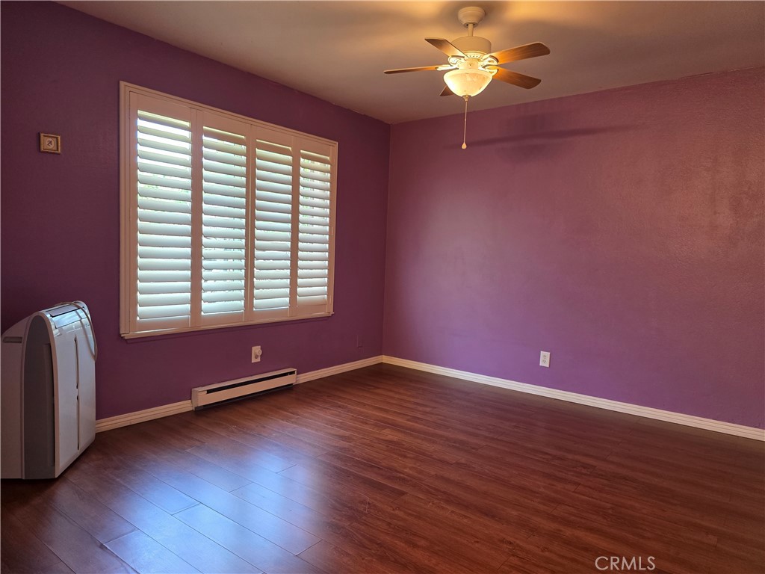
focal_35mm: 23
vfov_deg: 58.9
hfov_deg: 73.9
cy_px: 287
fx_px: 508
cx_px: 382
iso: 200
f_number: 1.7
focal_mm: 6.3
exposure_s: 1/120
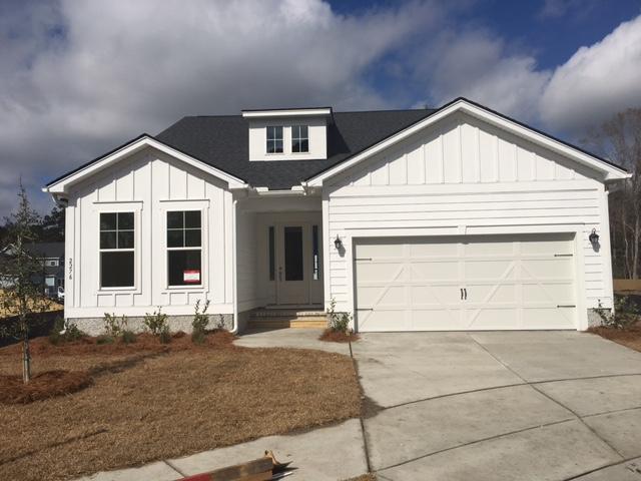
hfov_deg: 61.7
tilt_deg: +5.2
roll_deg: +1.5
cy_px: 240
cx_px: 320
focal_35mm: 29
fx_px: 537
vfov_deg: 48.2
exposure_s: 1/5917
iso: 25
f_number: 2.2
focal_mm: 4.15
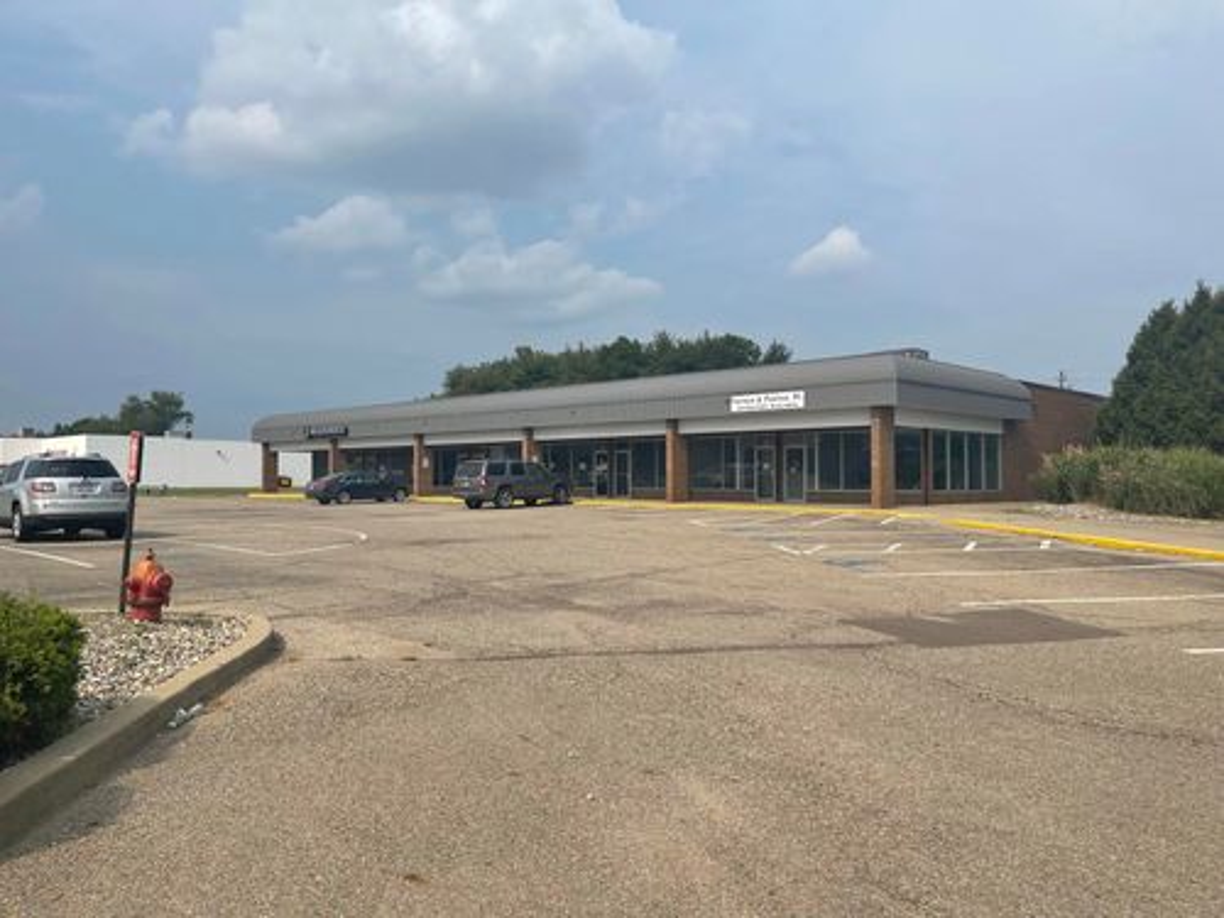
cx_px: 612
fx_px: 919
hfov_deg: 67.3
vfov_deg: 53.1
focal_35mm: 26
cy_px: 459
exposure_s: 1/5917
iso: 32
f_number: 1.6
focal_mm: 5.1
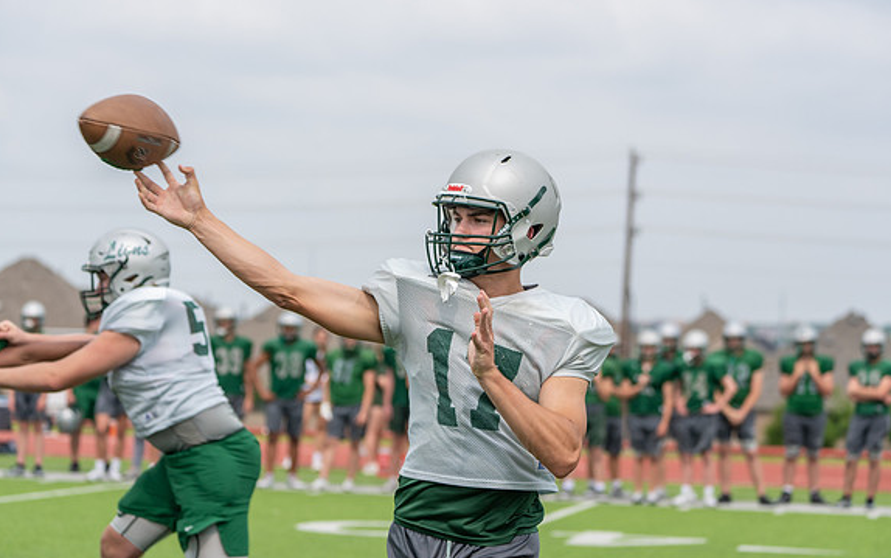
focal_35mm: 136
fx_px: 3303
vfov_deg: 9.6
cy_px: 298
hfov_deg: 15.4
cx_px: 446
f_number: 5.6
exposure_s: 1/1250
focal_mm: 132
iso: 400
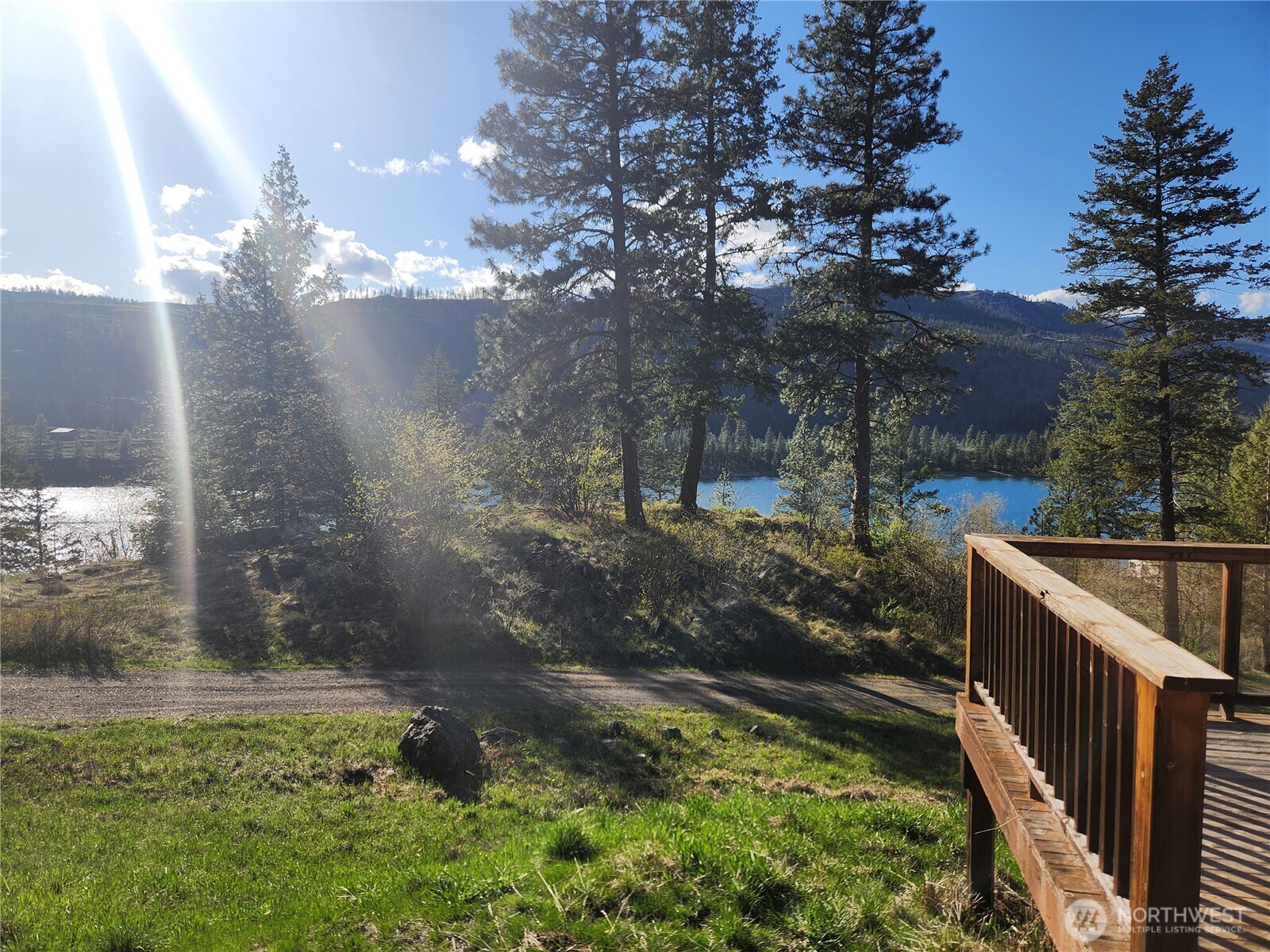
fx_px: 844
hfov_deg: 73.9
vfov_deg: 58.9
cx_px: 635
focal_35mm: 23
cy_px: 476
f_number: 1.8
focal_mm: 5.4
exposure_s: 1/2463
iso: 20
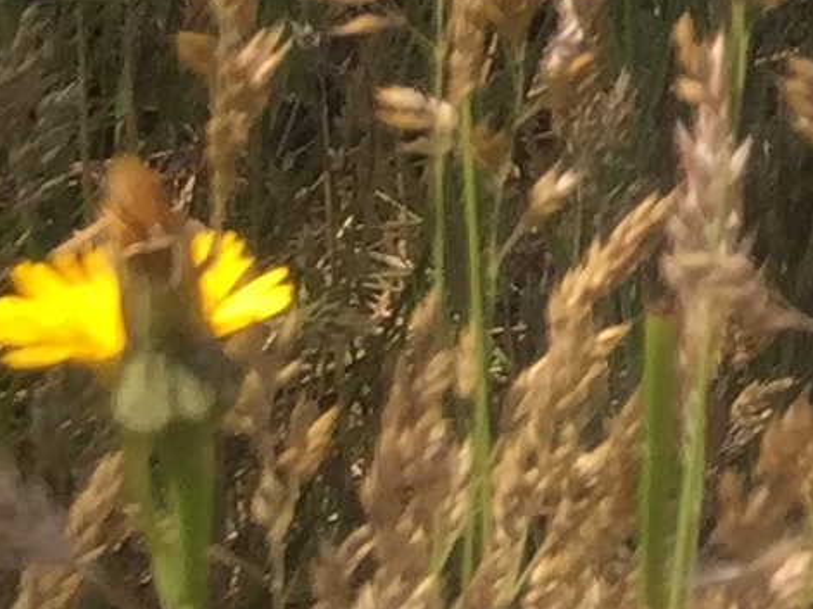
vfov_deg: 6.5
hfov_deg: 7.8
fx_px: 4720
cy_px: -1389
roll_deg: +0.4
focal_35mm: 201
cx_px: 2803
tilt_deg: -1.4
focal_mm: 4.15
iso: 32
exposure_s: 1/746
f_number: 2.2
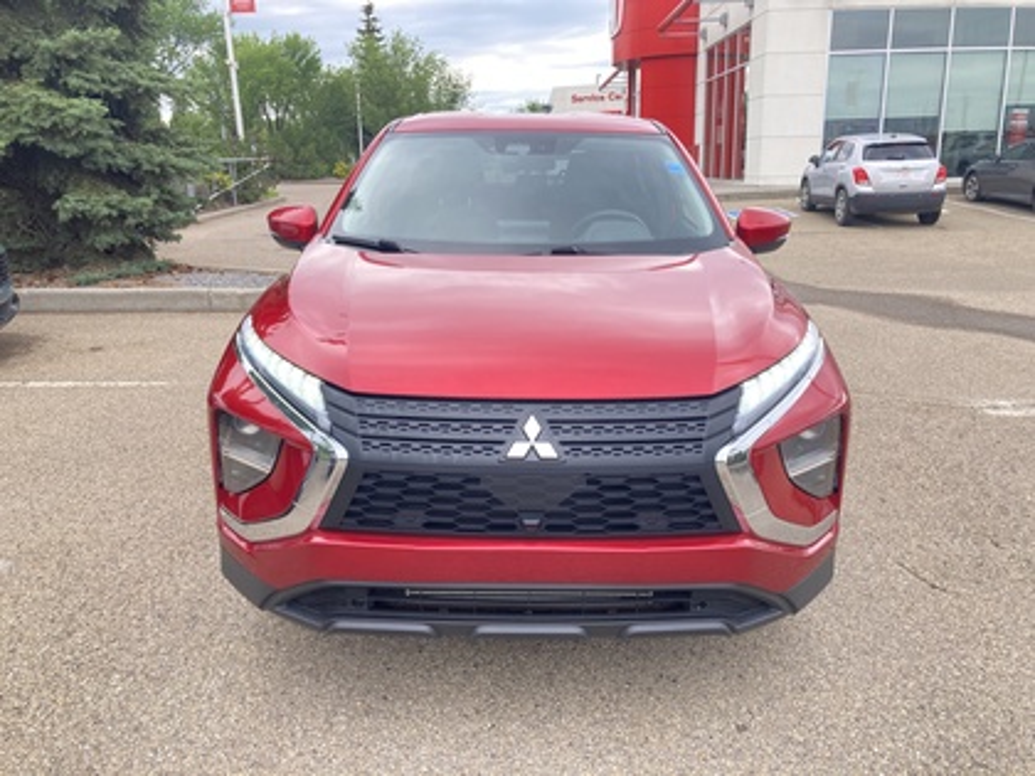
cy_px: 388
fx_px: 837
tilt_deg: -15.3
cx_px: 518
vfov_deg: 49.7
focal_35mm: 28
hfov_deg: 63.4
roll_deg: +0.9
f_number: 1.8
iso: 20
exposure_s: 1/209
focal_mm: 3.99
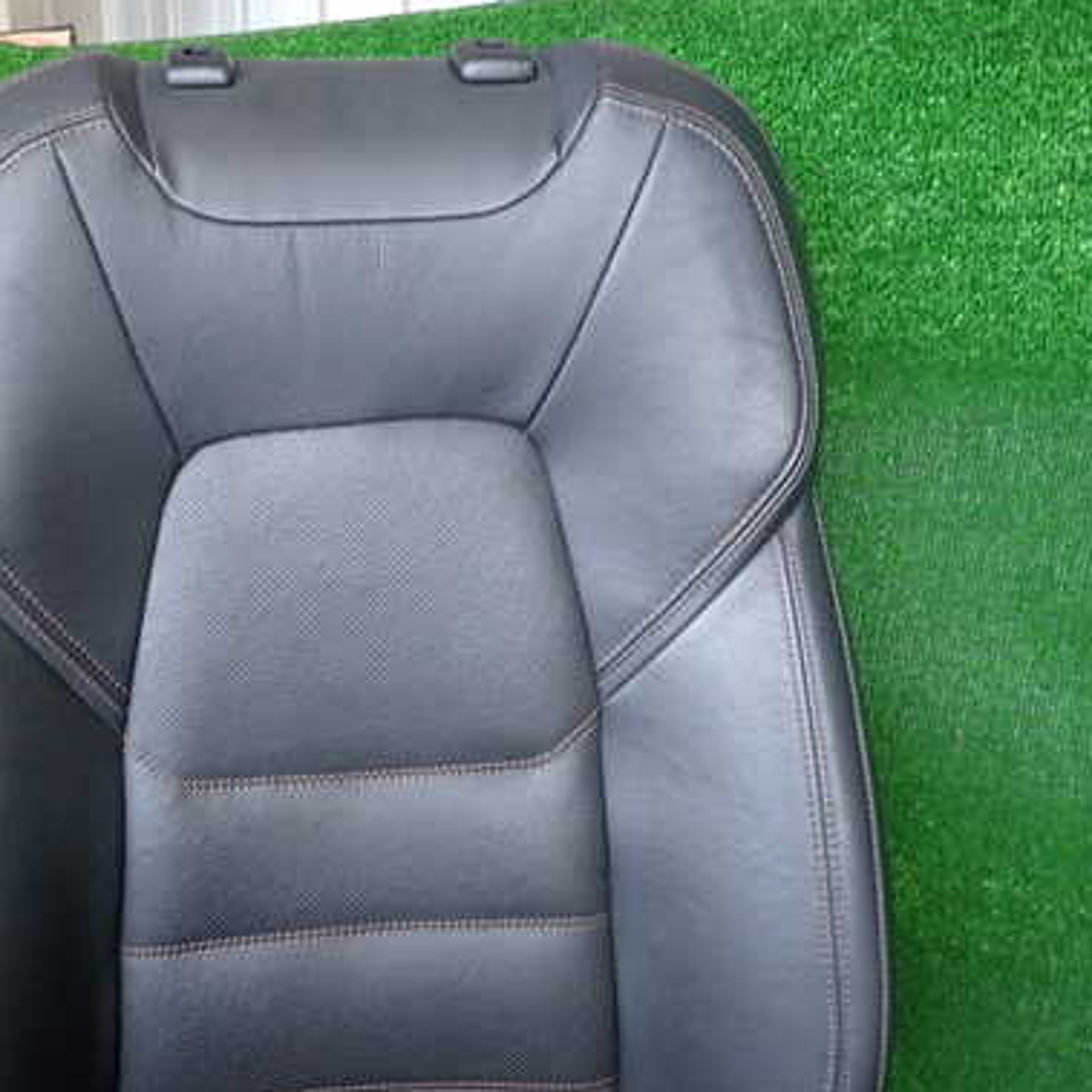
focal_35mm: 35
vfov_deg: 47.1
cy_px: 617
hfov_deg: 45.4
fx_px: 1249
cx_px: 262
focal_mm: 4.5
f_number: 2
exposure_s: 1/80
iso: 200
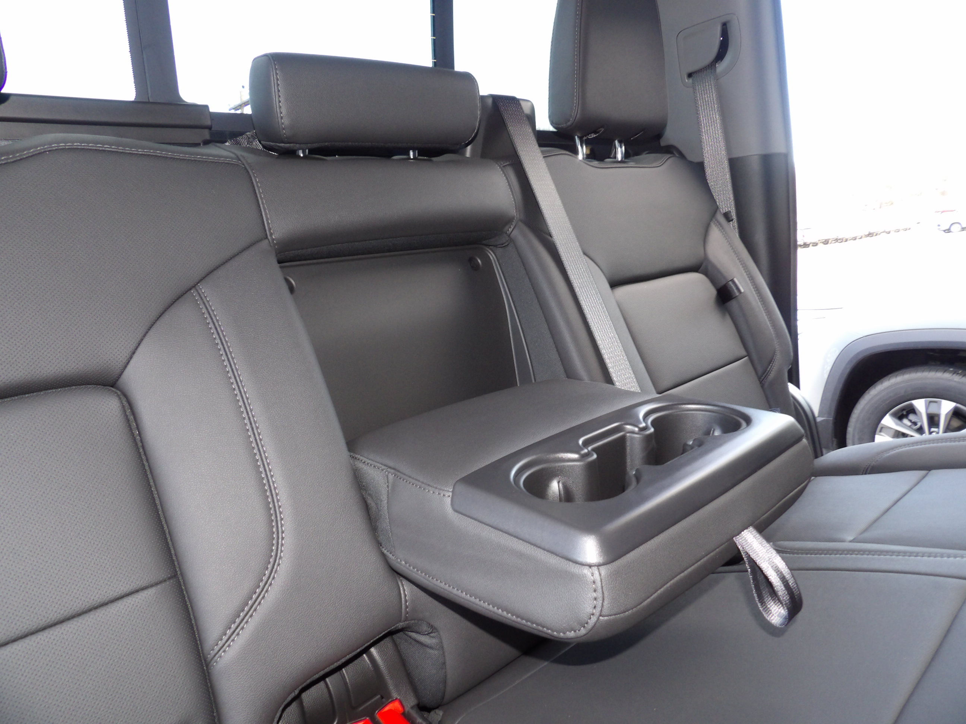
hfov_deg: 71.6
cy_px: 362
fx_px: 670
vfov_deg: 56.8
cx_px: 483
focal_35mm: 24
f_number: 3.2
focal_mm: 4.3
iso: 200
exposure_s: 1/33
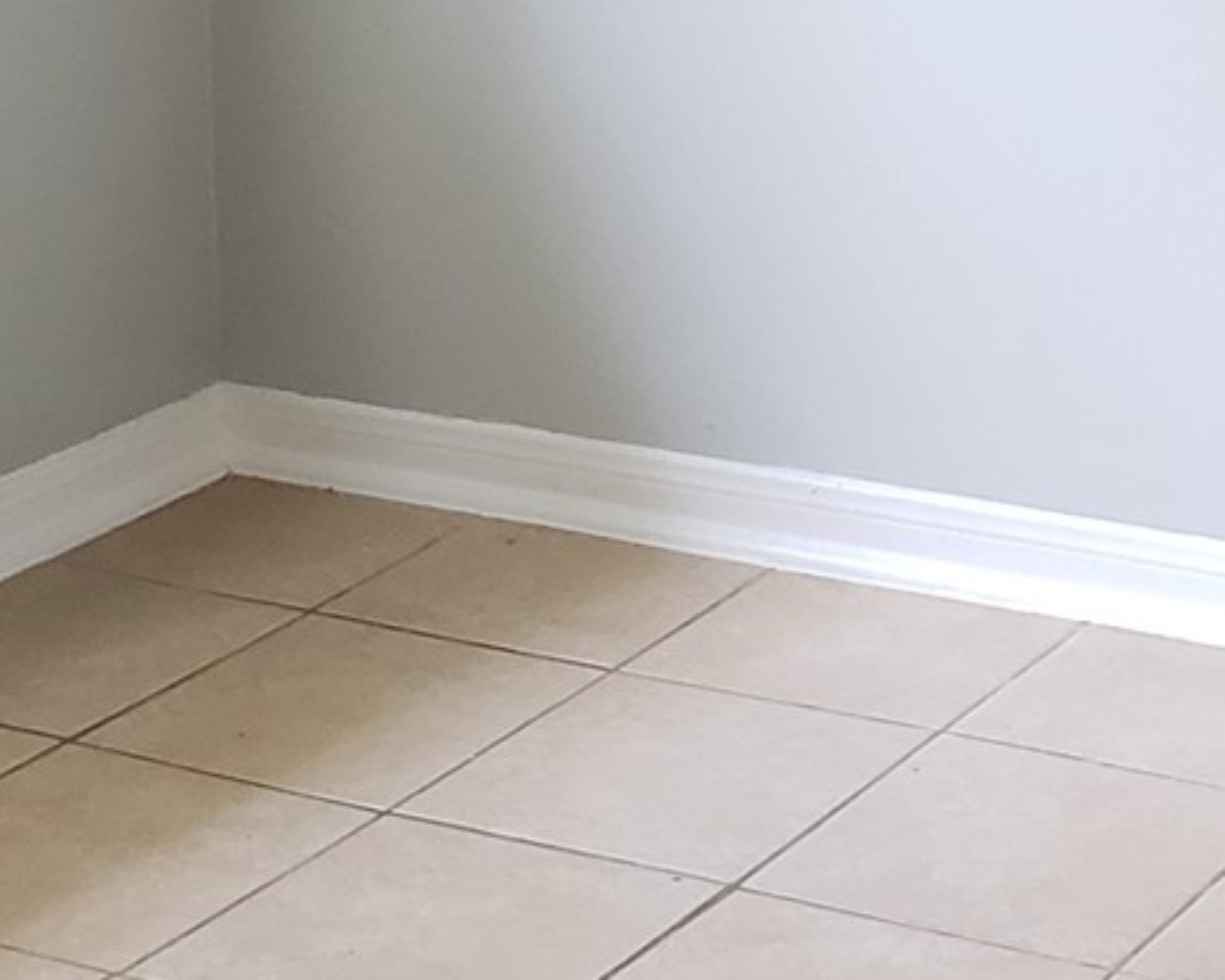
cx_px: 998
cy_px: -613
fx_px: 4060
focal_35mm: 112
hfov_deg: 17.0
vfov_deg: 12.8
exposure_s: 1/10
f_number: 2.4
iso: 250
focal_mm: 4.3
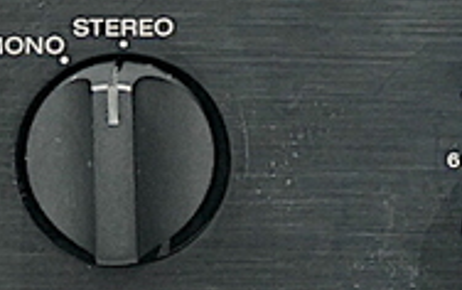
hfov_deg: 2.9
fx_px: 9190
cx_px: 334
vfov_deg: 1.8
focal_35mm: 729
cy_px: -206
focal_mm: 24.2
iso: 100
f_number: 8
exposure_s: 2.5
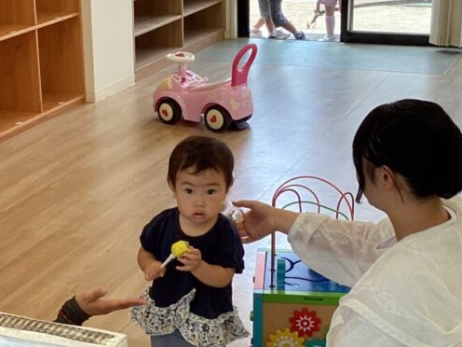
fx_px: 1001
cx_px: 150
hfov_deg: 25.8
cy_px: 150
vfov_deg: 19.6
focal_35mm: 75
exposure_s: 1/100
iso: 50
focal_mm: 3.3
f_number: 2.4
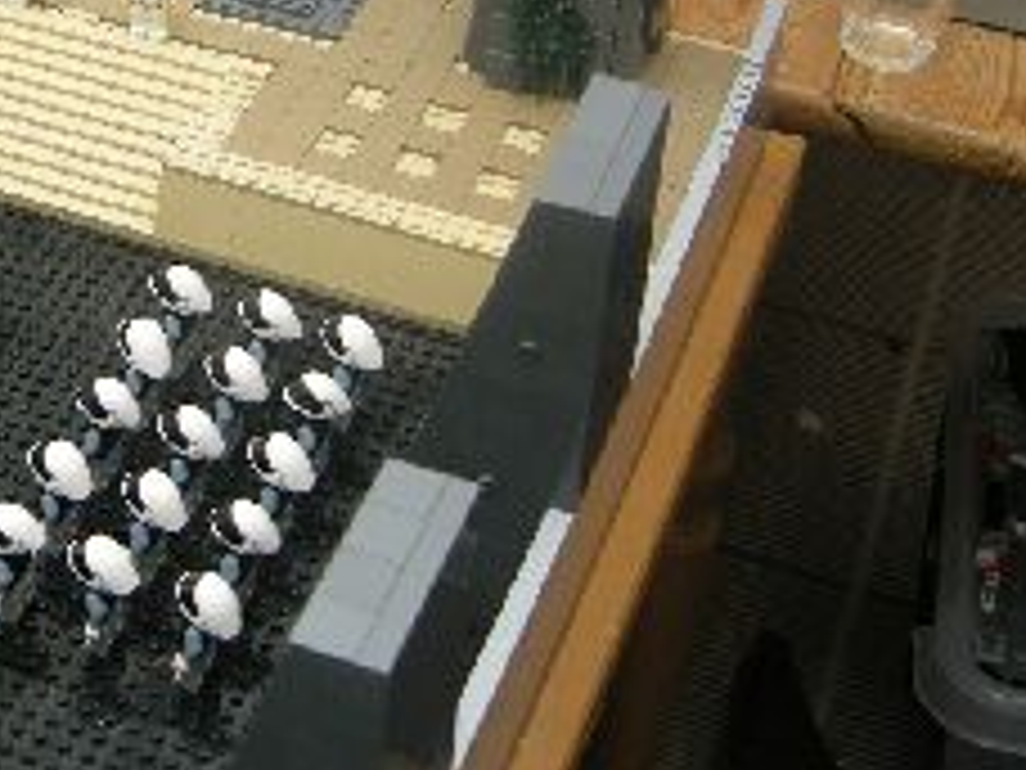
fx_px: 2342
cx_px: 90
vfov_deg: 18.1
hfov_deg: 24.0
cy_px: -38
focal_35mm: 79
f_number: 2.7
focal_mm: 7.5
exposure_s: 1/60
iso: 64
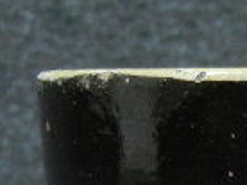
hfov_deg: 5.4
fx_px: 2550
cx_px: 474
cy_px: 226
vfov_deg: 4.1
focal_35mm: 358
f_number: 4.3
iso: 800
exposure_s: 1/30
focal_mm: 13.9
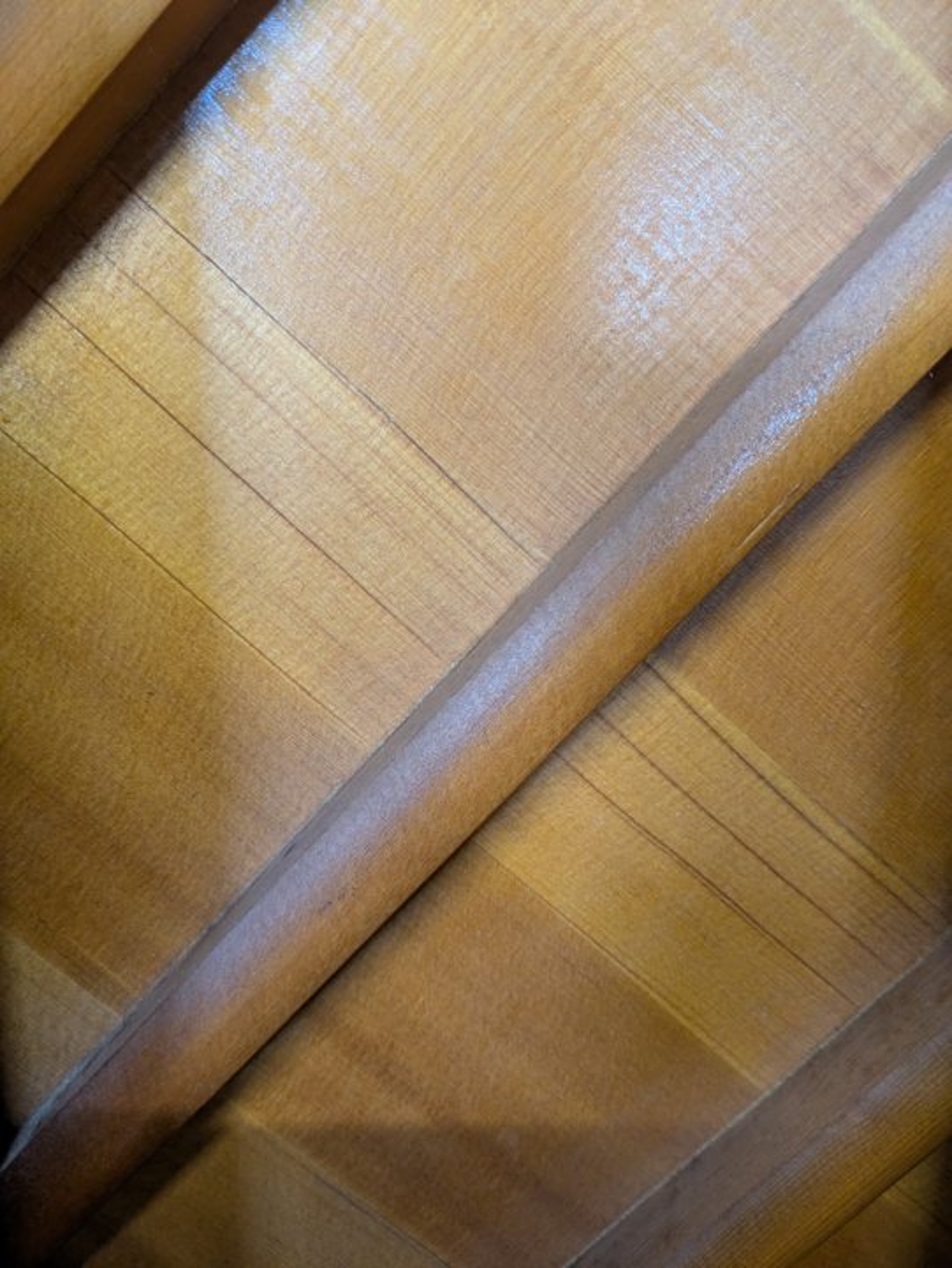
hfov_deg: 54.9
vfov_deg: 69.4
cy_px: 634
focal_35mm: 25
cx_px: 476
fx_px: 916
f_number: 1.89
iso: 478
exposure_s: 1/25
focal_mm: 5.43
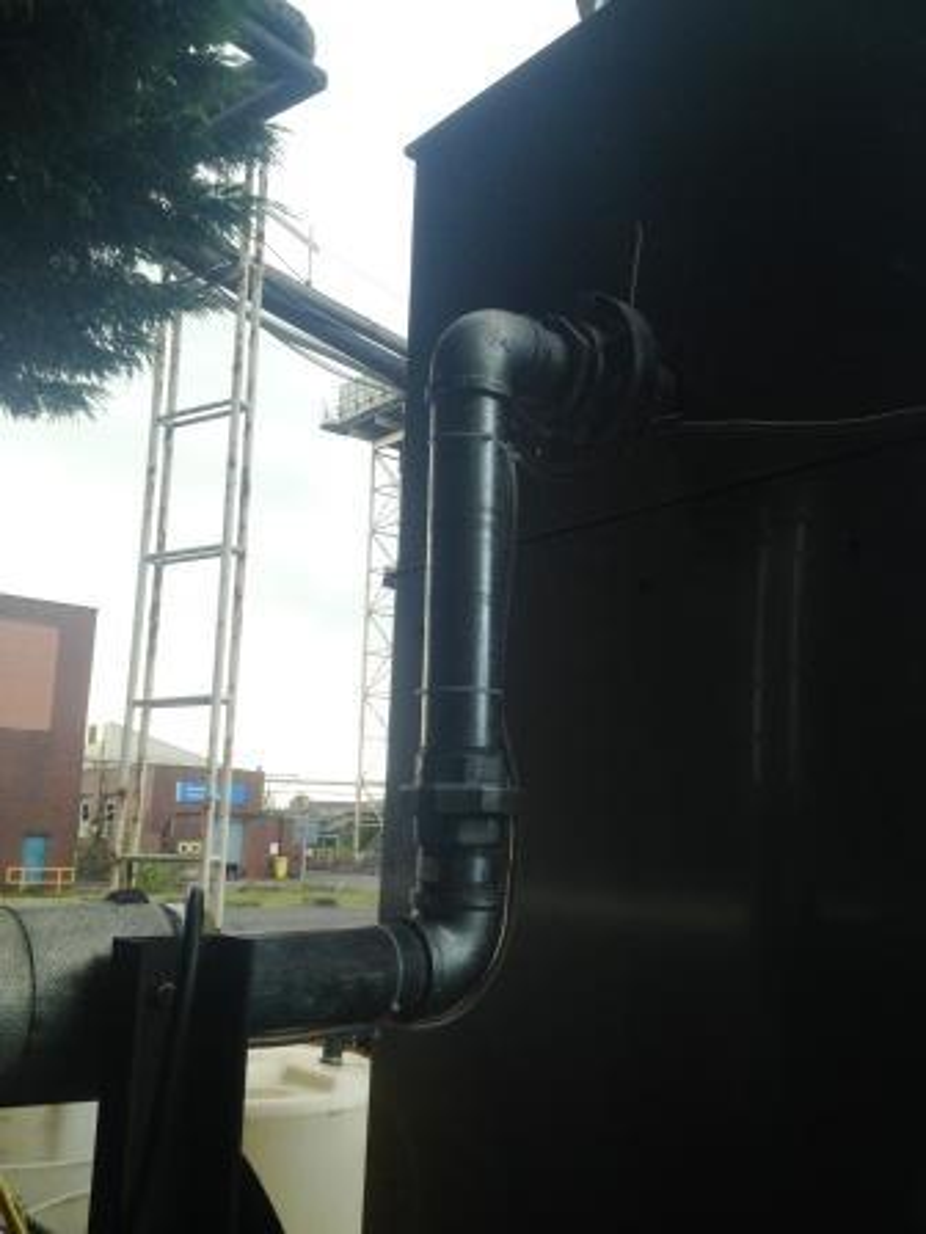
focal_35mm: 35
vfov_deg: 52.6
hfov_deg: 40.7
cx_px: 463
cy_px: 617
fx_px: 1248
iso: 50
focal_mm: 4.28
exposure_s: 1/235
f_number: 2.4
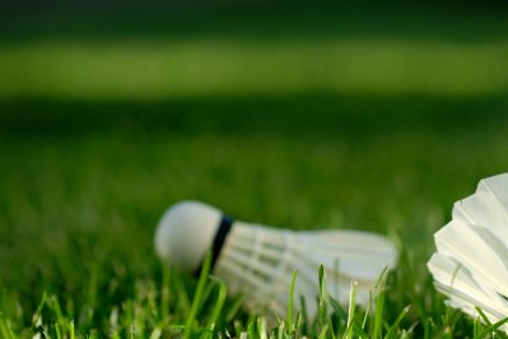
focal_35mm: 138
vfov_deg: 9.9
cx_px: 363
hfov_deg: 14.8
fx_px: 1947
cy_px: 220
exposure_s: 1/1000
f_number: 2.8
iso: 200
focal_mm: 60
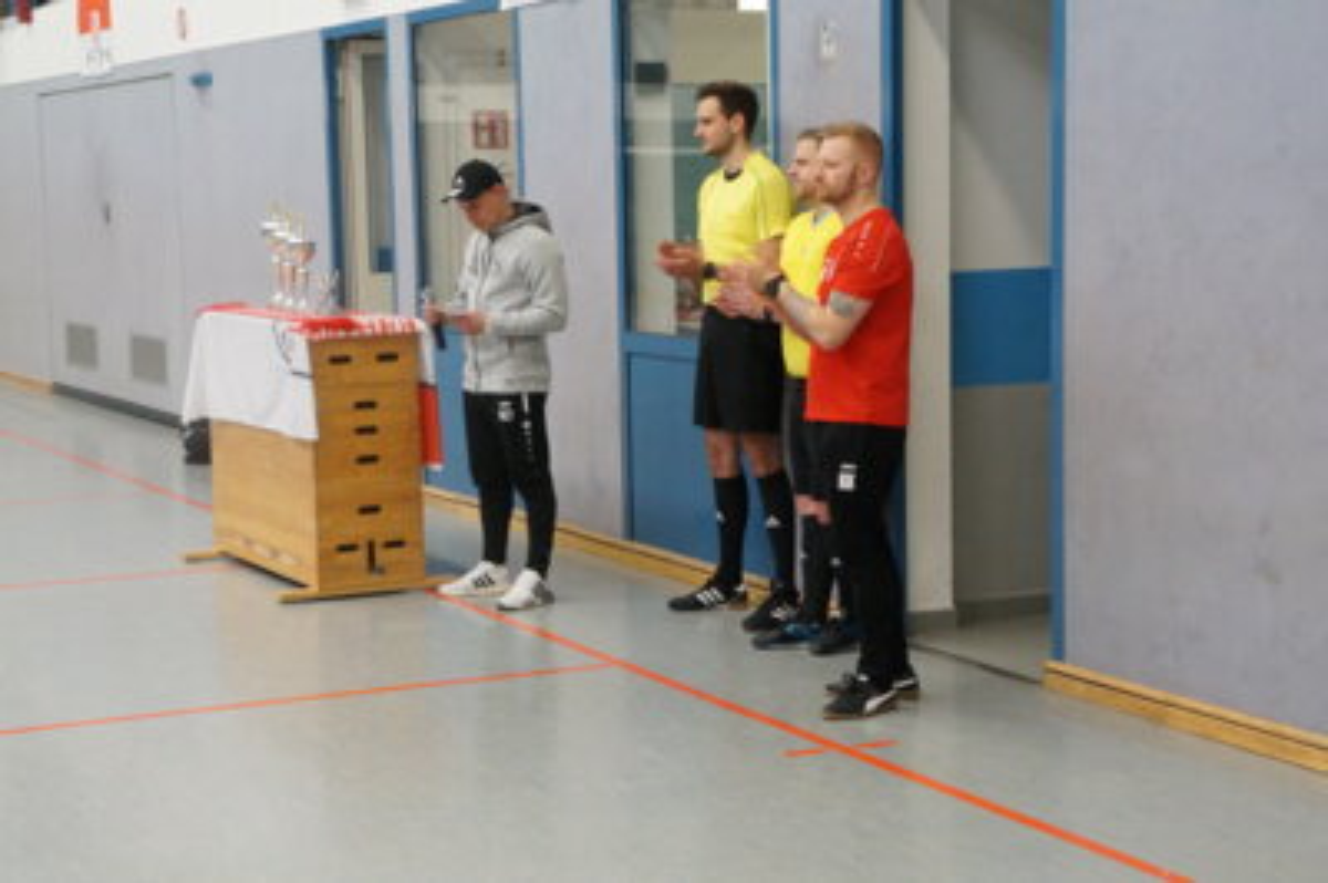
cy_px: 442
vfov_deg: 19.7
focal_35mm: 69
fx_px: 2543
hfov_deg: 29.3
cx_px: 664
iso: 3200
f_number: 13
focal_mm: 46
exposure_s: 1/50
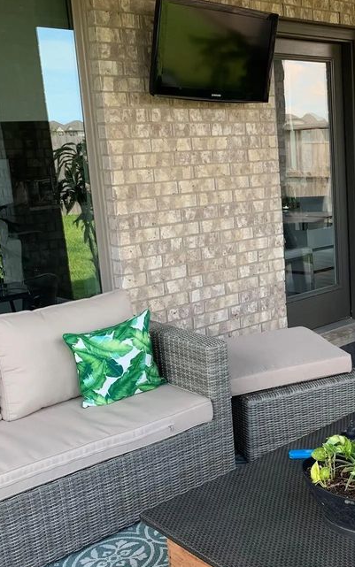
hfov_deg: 27.7
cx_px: 345
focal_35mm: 44
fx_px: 681
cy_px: 280
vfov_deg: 45.3
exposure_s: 1/186
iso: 25
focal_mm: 4.25
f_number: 1.8
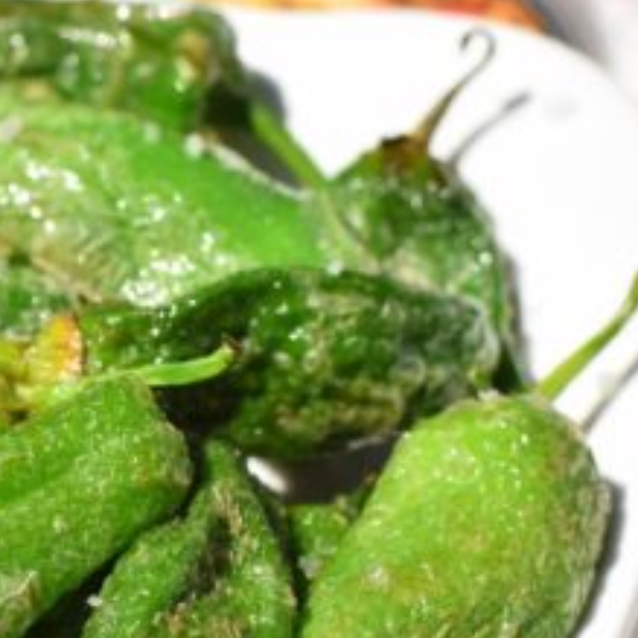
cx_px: -131
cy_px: 427
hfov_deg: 13.0
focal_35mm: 130
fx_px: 2716
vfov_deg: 13.4
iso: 100
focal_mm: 35
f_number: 5.6
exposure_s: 1/800
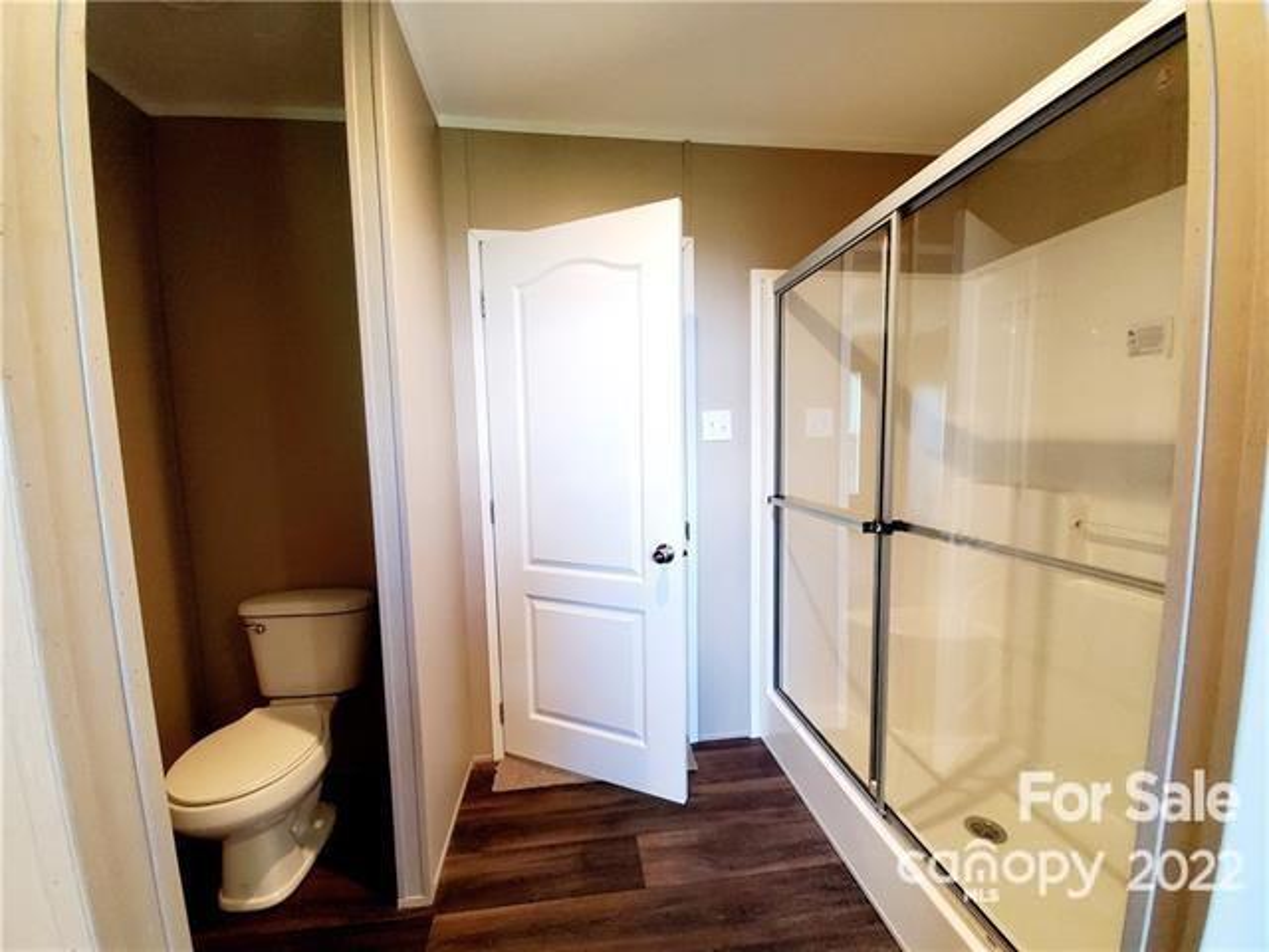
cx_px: 634
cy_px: 476
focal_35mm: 13
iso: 500
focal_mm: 1.8
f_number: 2.2
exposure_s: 1/59
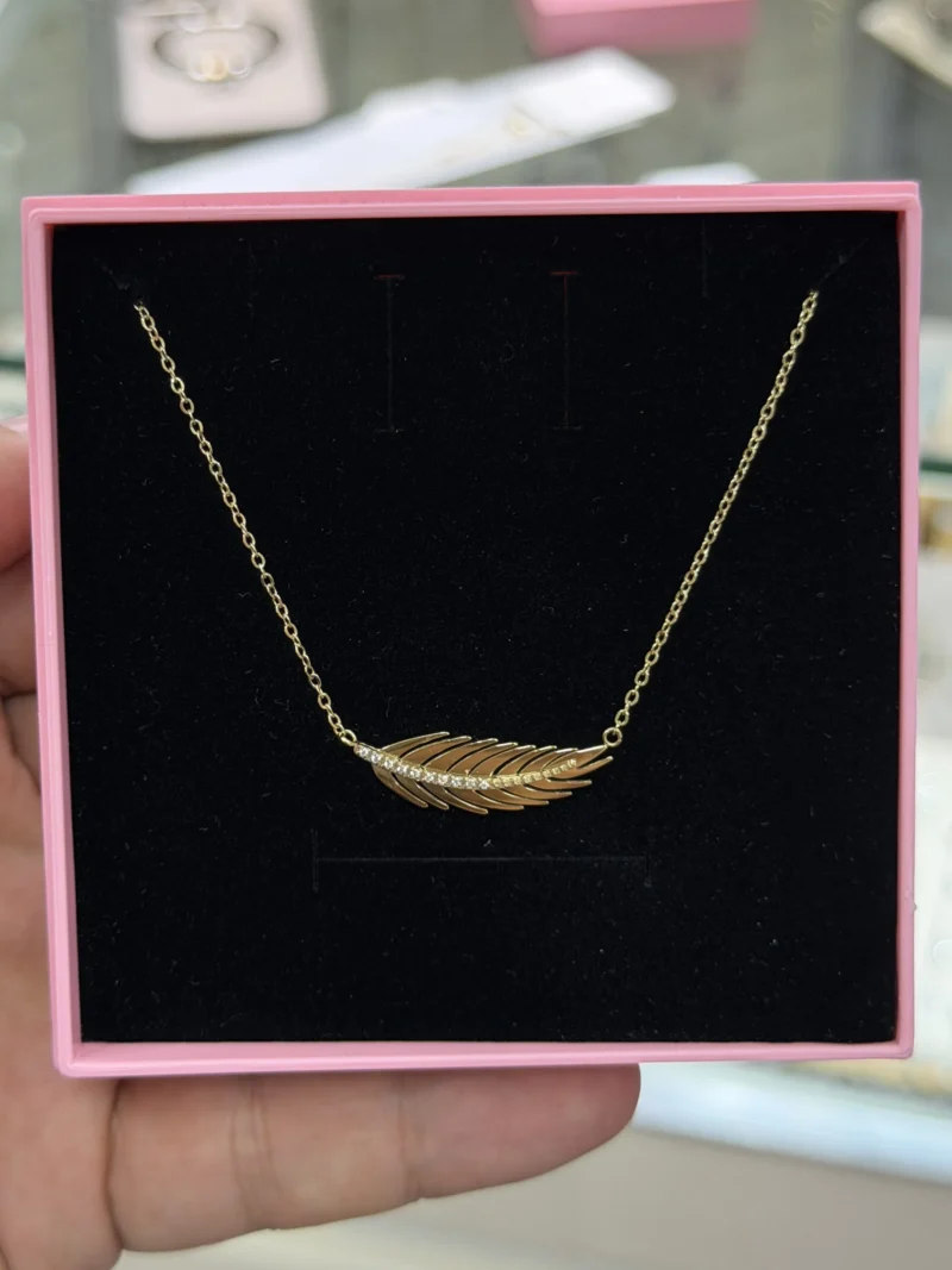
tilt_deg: -37.0
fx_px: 1760
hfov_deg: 30.3
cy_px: 635
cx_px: 476
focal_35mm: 48
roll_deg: +1.0
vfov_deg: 39.7
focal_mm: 6.76
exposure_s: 1/287
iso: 80
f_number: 1.78
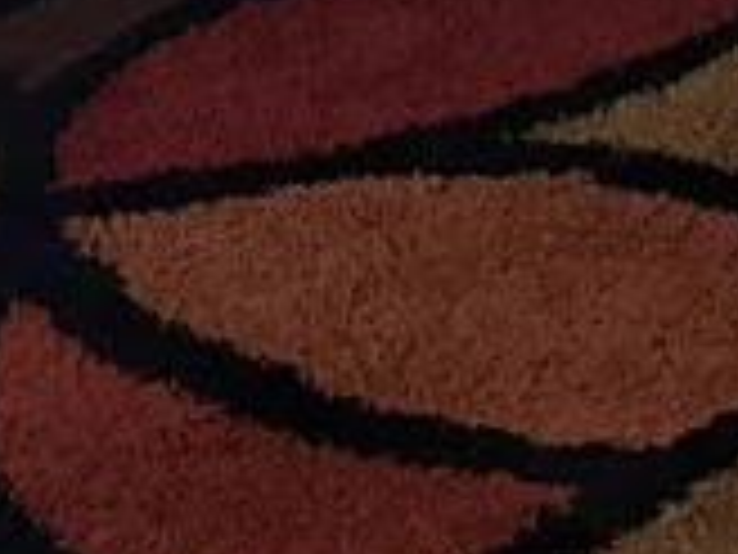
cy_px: -540
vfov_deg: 9.3
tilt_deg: -11.8
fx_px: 3198
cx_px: 1269
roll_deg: -1.6
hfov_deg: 12.2
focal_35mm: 150
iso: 640
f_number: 1.78
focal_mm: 6.86
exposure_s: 1/40
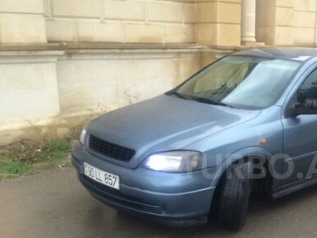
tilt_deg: -15.2
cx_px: 265
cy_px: 166
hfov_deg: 36.6
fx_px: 458
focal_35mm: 50
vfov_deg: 28.8
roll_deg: -1.6
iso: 80
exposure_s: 1/33
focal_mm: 4.15
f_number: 2.2
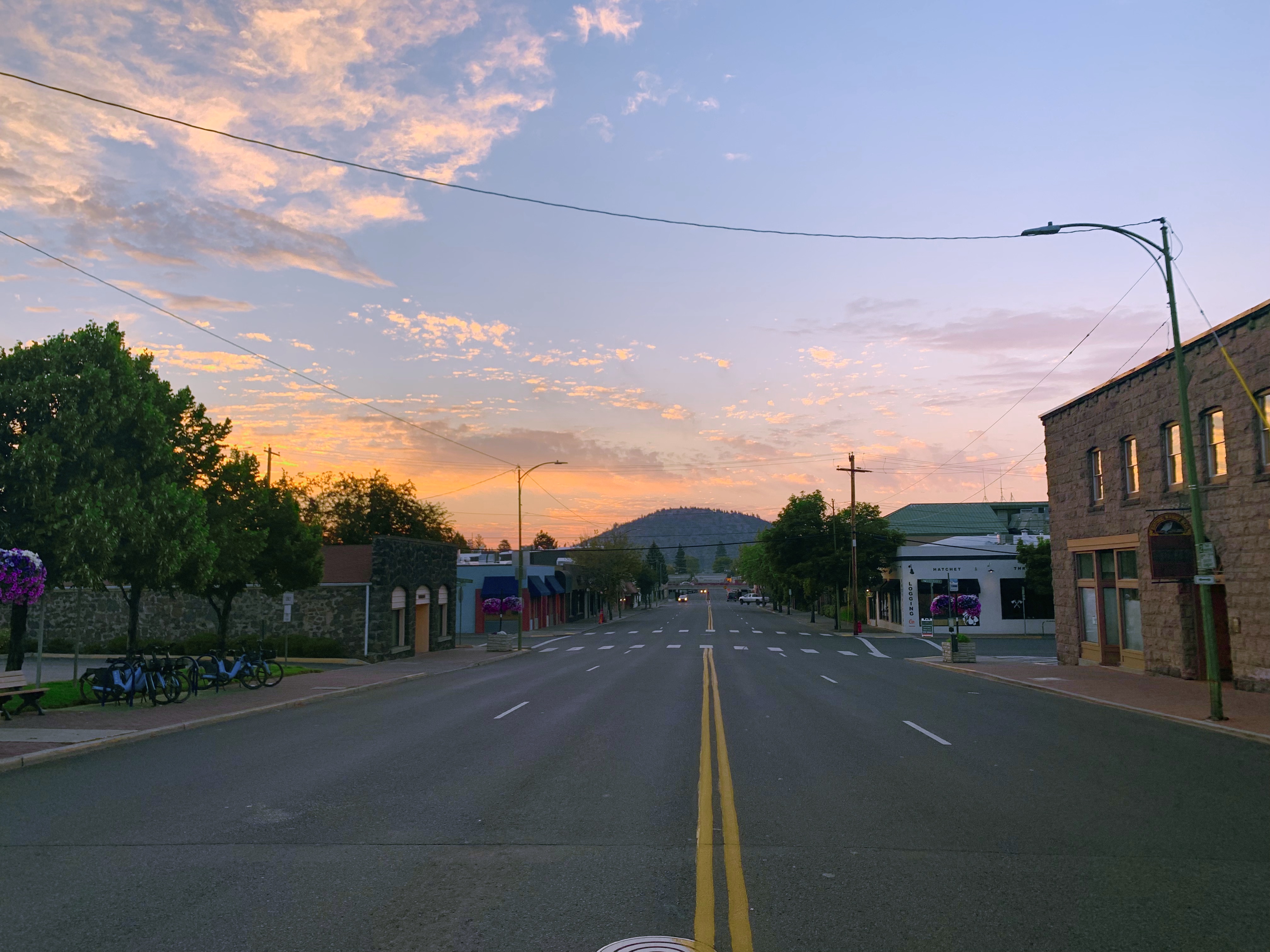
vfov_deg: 53.1
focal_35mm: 26
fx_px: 954
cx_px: 635
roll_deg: +2.3
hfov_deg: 67.3
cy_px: 476
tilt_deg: +7.4
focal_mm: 4.25
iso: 25
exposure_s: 1/186
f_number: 1.8
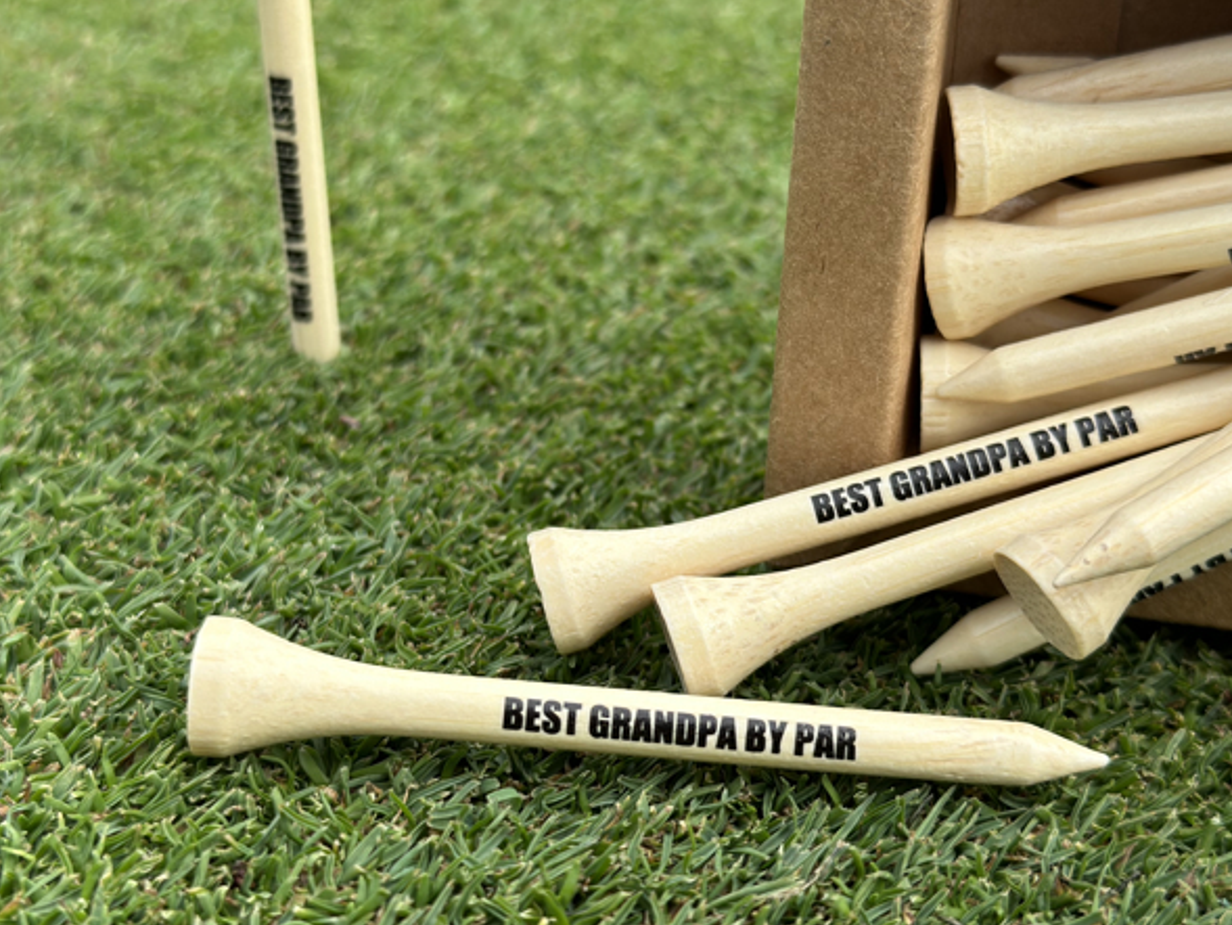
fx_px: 2029
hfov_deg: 33.8
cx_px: 598
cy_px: 464
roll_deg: -0.1
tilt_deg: -30.9
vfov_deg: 25.7
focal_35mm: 57
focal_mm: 6.86
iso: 64
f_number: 1.78
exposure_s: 1/1305
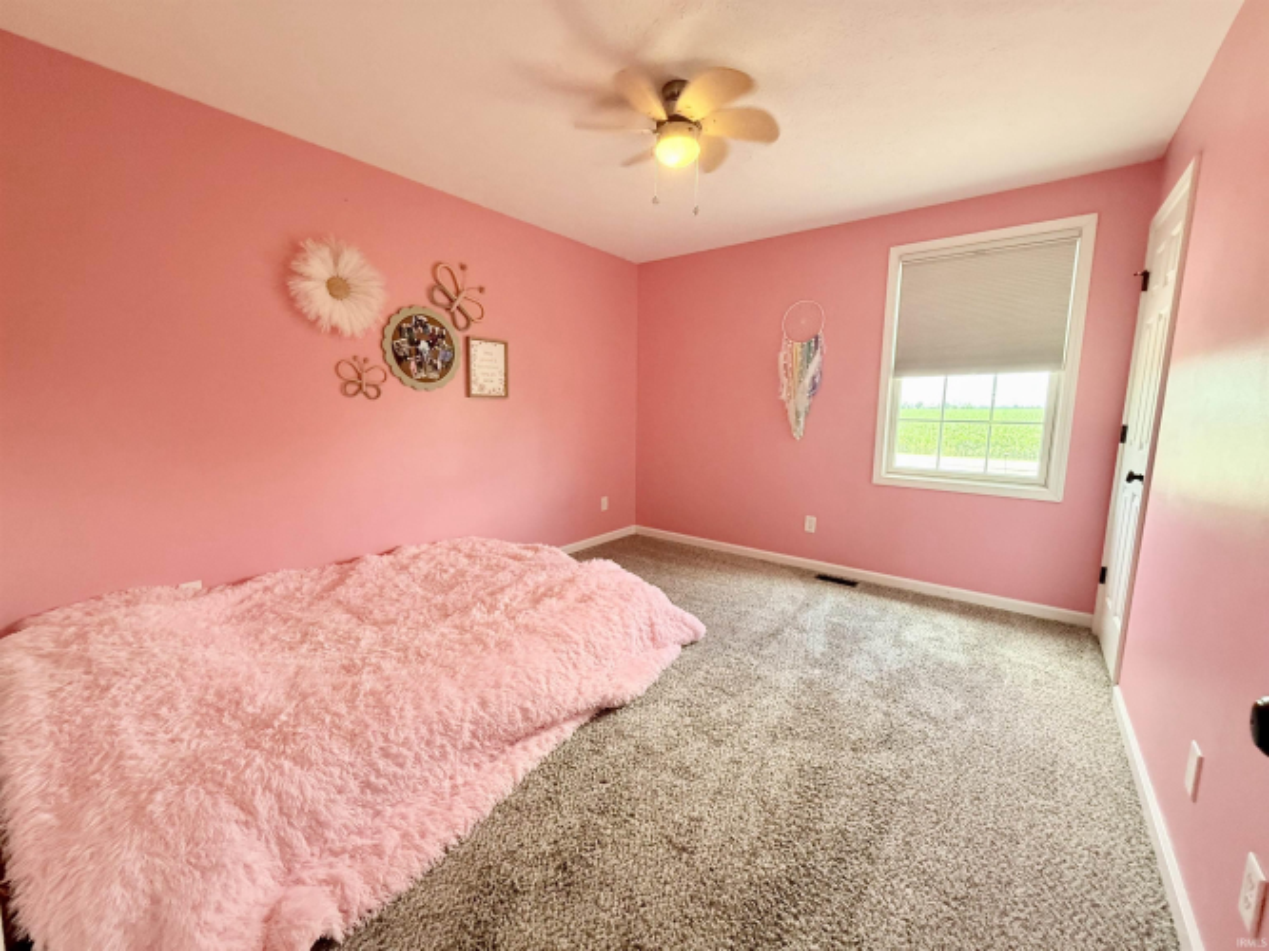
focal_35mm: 14
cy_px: 476
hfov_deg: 102.1
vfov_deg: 85.7
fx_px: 513
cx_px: 634
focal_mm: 2.22
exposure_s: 1/120
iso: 400
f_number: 2.2
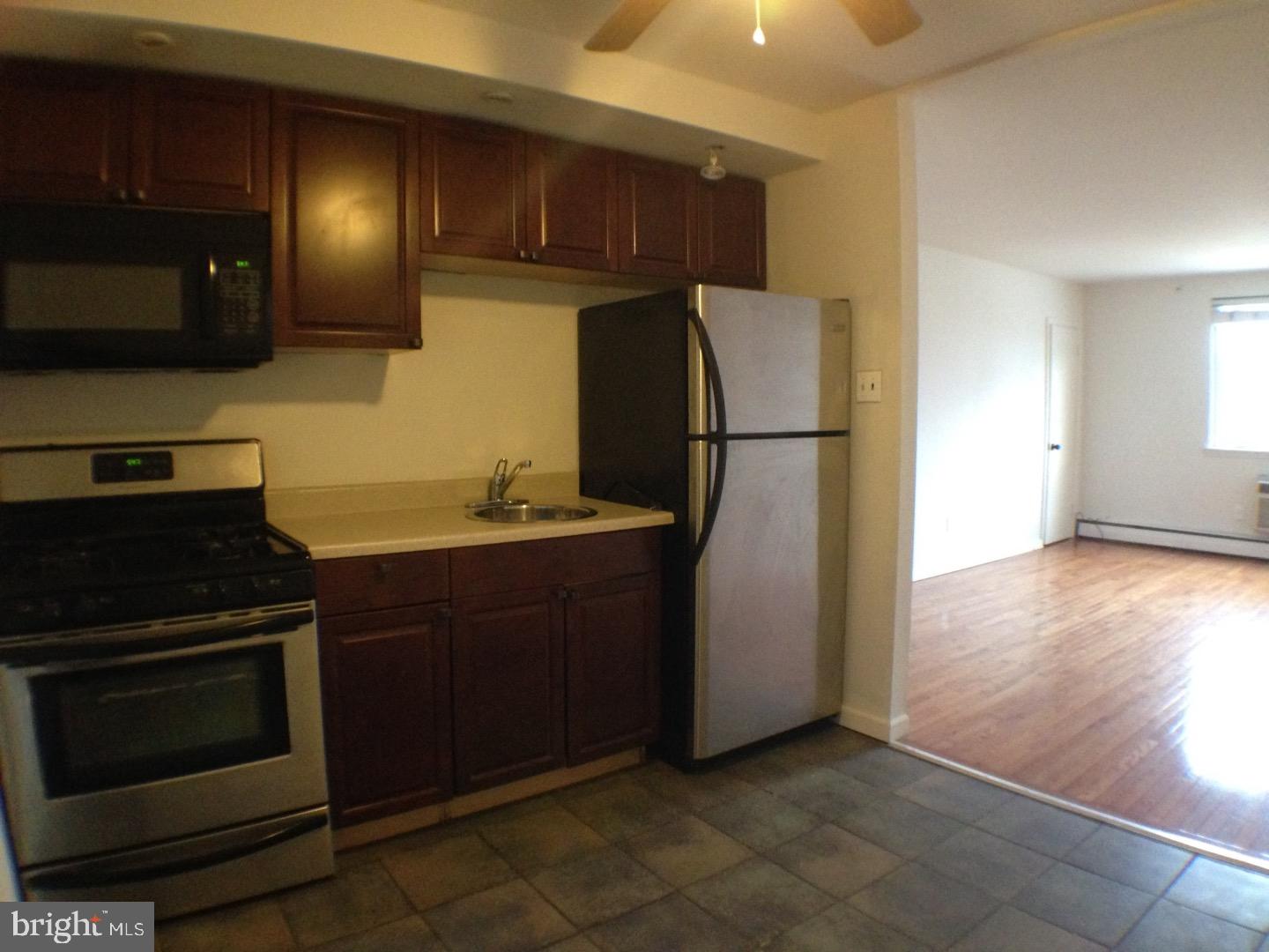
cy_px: 476
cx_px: 634
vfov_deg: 42.9
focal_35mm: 33
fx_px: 1210
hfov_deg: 55.4
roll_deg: -0.5
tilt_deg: -5.3
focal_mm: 4.12
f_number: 2.4
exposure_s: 1/20
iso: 400
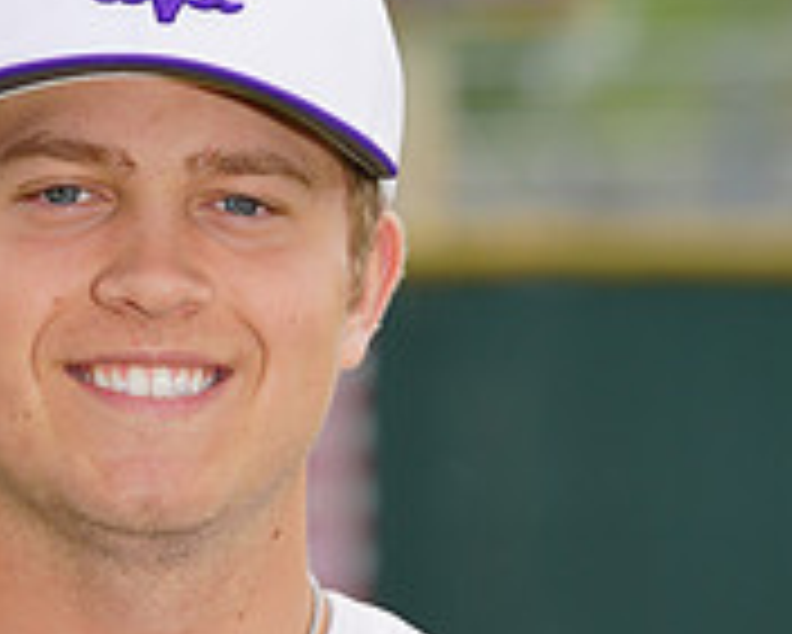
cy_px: 908
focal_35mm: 783
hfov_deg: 2.5
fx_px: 18364
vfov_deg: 2.0
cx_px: 25
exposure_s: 1/250
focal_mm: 253
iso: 200
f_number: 9
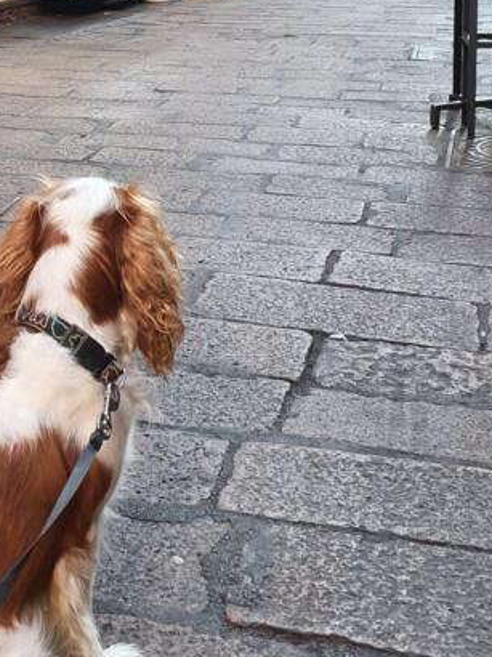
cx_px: 2
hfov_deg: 21.8
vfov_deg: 28.7
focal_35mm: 65
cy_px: 67
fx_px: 1233
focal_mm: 4.32
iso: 160
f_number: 2.4
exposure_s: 1/100
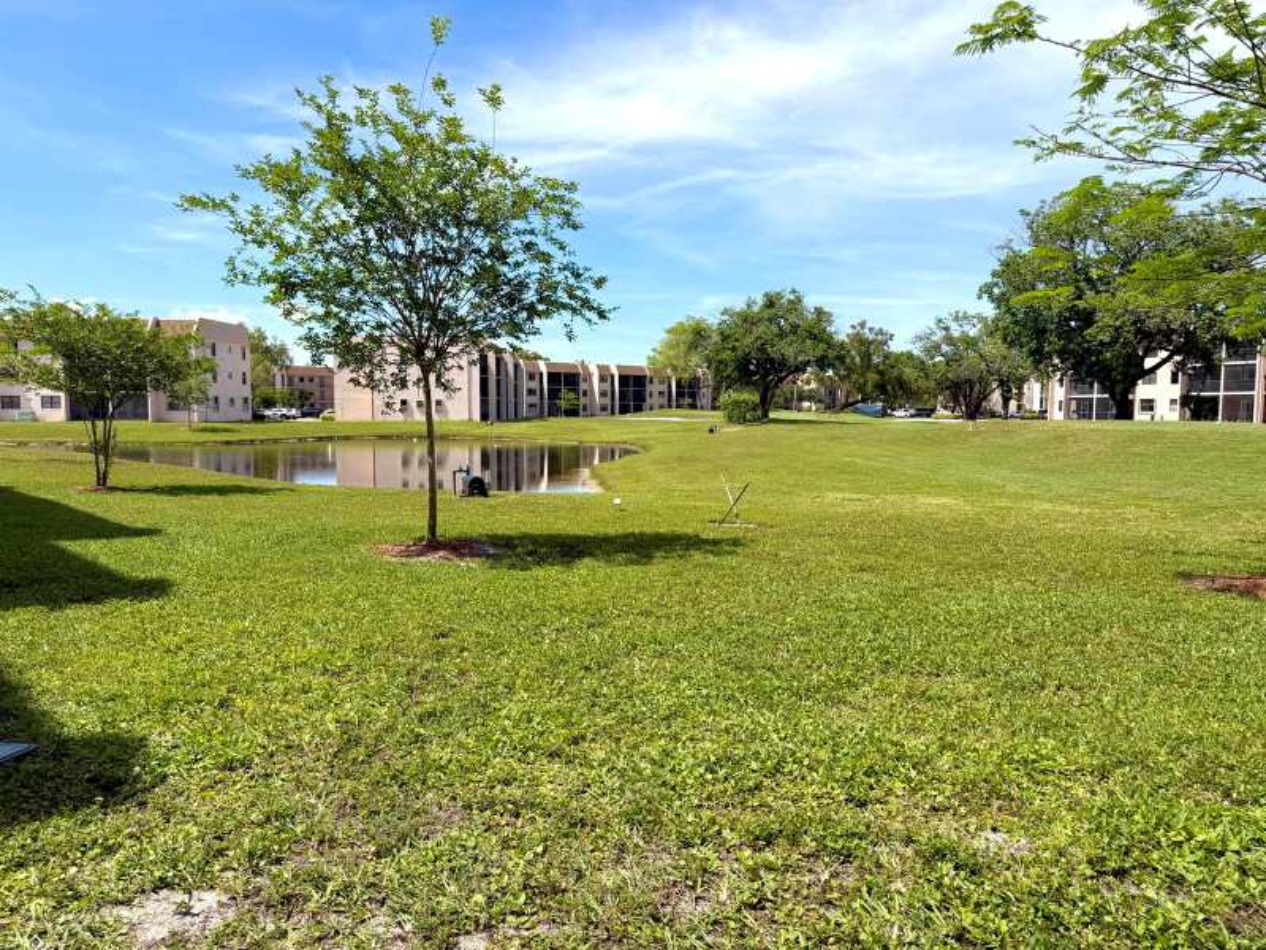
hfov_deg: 71.6
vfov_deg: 56.8
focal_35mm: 24
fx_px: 878
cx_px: 633
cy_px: 475
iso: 80
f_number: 1.78
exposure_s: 1/4673
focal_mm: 6.76
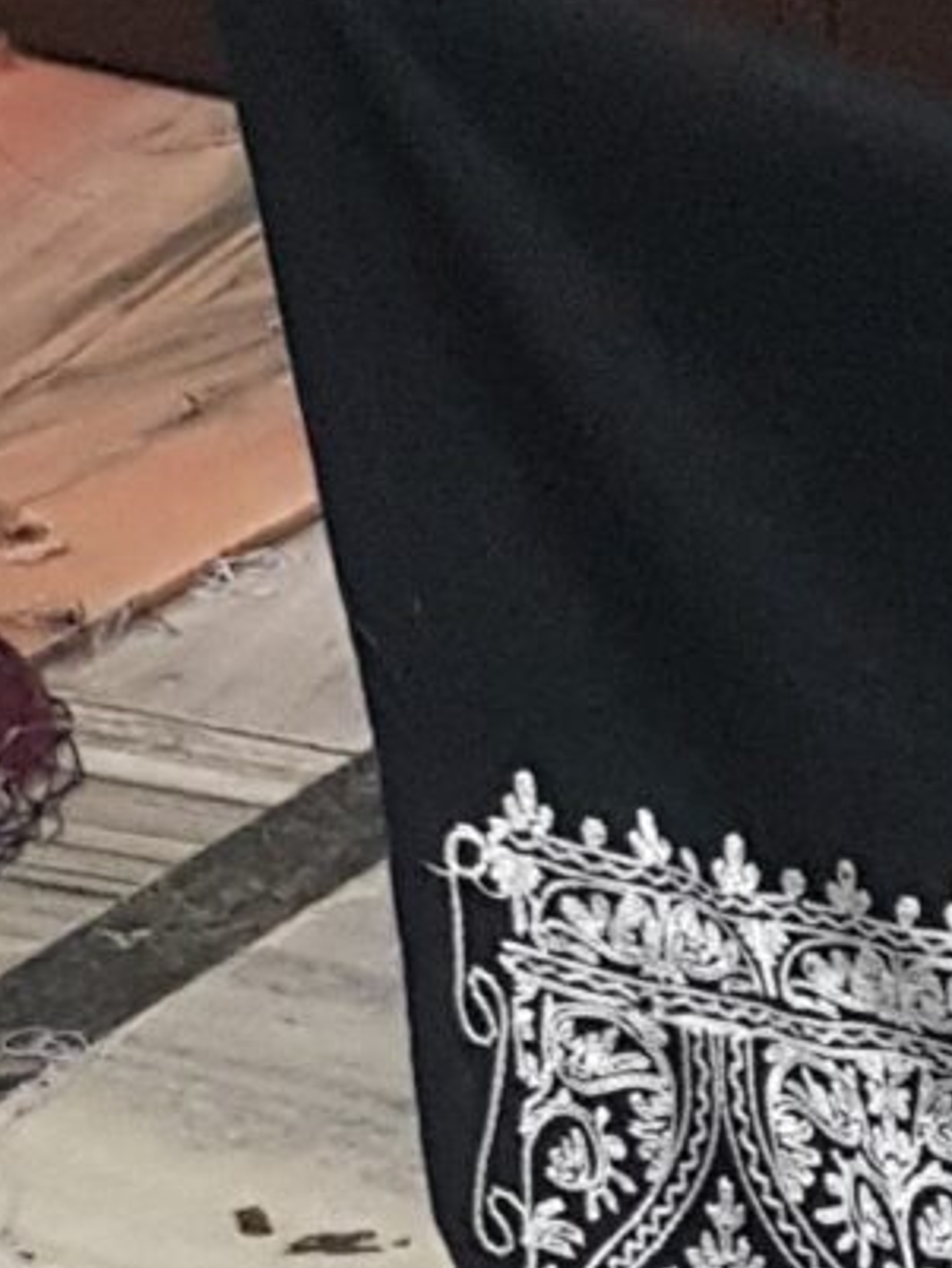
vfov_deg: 9.2
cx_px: 1853
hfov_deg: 8.5
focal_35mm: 166
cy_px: 3946
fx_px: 6084
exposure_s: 1/11
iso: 200
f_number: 1.7
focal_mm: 4.2
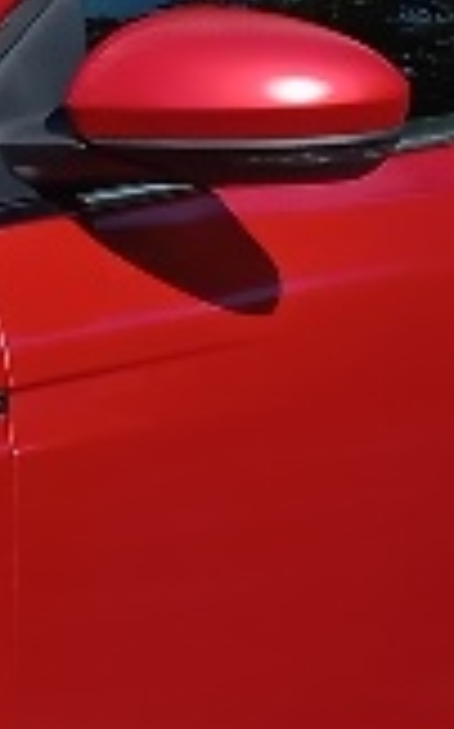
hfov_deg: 5.2
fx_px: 4641
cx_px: -1036
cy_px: -36
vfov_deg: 8.9
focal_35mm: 234
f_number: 1.8
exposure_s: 1/826
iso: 58
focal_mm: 4.22
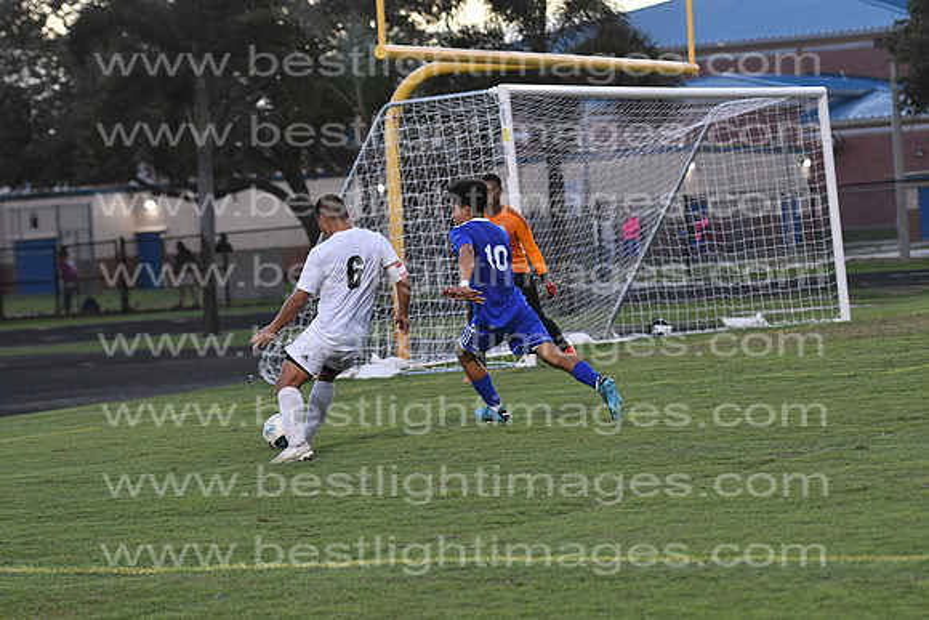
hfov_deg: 15.2
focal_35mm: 135
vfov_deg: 10.2
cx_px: 464
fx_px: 3484
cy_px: 310
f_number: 3.2
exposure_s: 1/800
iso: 1600
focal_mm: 90
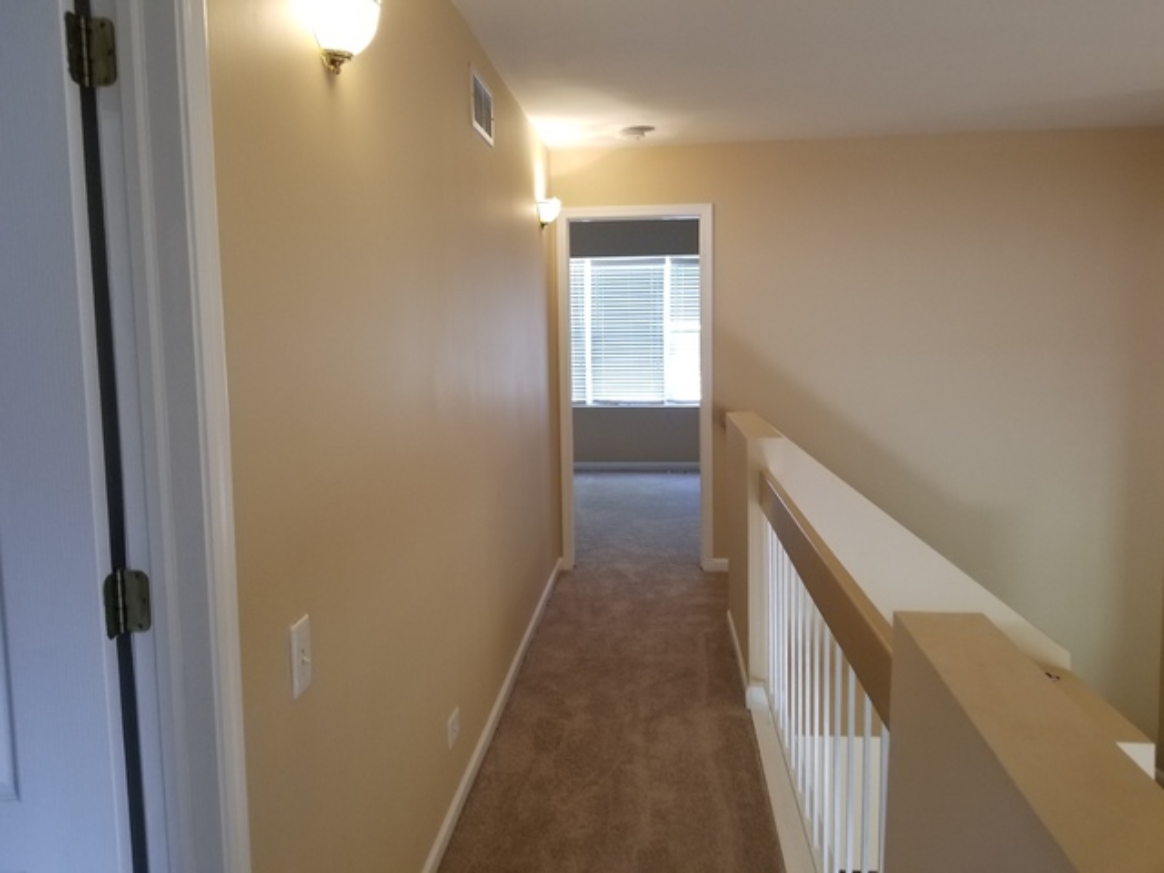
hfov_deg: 67.3
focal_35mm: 26
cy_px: 436
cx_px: 582
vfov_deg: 53.1
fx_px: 874
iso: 200
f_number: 1.7
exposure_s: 1/40
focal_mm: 4.25
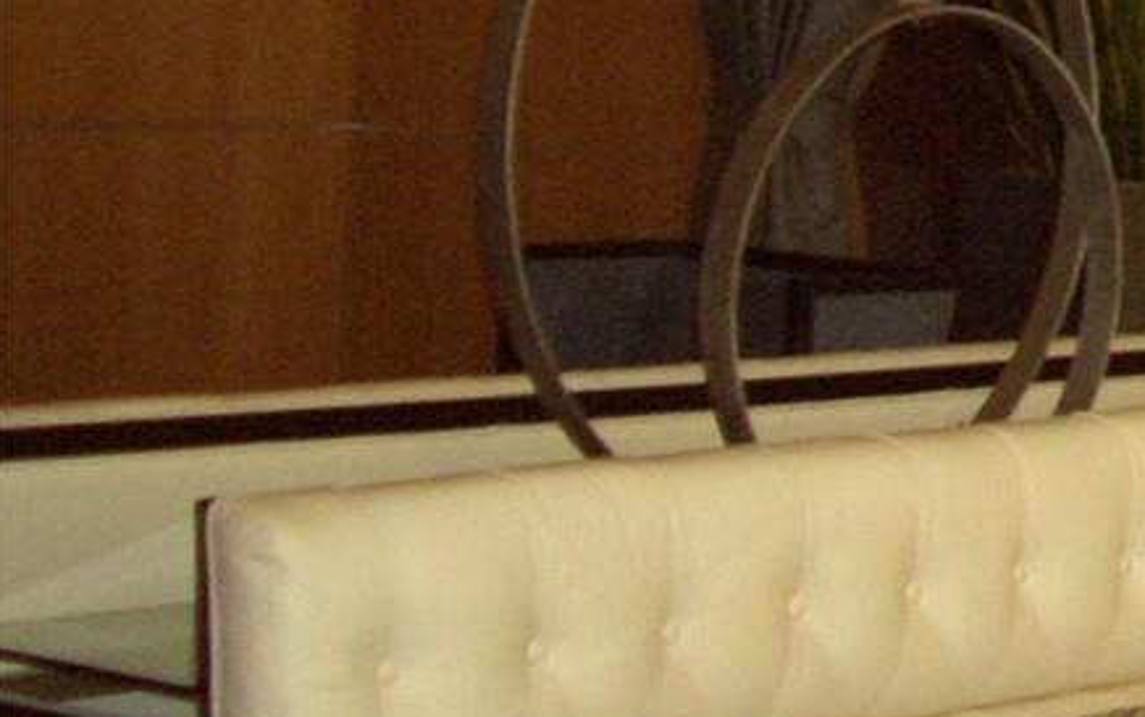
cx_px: 2096
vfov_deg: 9.5
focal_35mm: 136
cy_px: -152
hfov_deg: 13.6
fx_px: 4246
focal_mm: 5.8
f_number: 2.6
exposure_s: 1/60
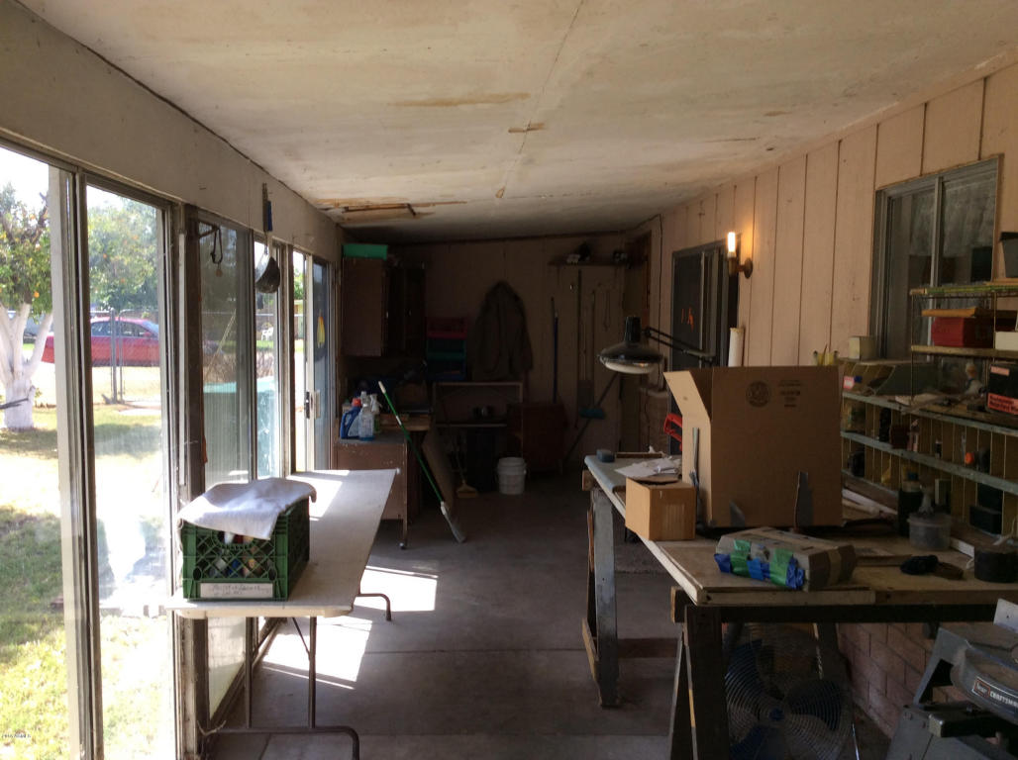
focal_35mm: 32
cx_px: 509
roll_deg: -0.9
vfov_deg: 44.1
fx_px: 940
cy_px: 380
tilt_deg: -4.4
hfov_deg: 56.9
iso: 32
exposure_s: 1/190
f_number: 2.4
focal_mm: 3.3
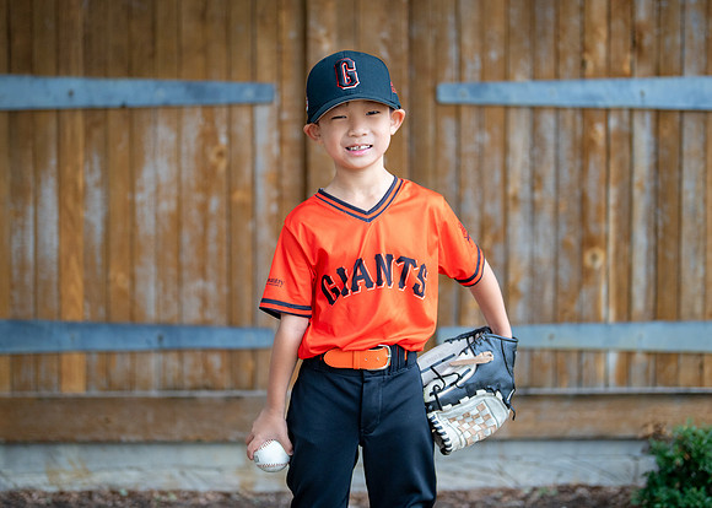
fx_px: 1299
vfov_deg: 22.1
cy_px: 216
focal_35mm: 64
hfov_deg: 30.7
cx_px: 347
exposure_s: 1/640
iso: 500
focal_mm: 50
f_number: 1.2
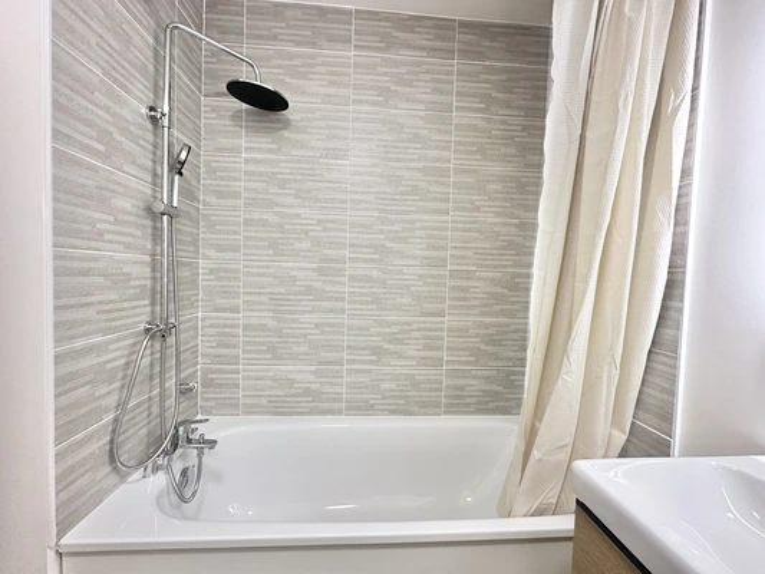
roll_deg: -1.9
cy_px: 287
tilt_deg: -2.1
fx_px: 309
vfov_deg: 85.7
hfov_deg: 102.1
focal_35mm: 14
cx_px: 382
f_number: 2.2
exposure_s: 1/50
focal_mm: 2.22
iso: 160
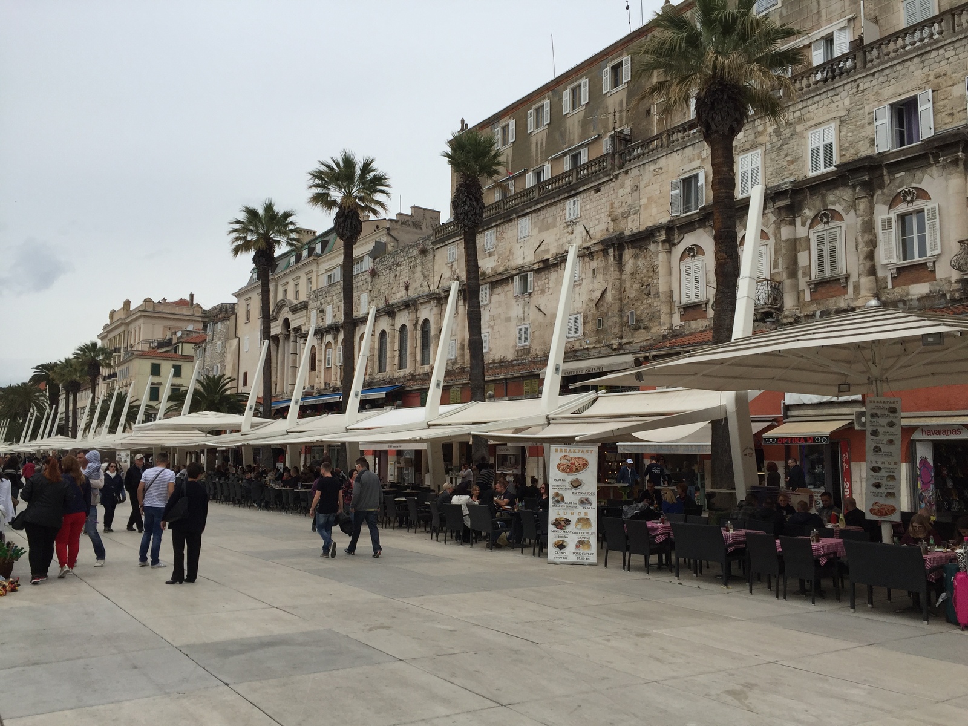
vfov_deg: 48.2
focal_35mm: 29
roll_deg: -0.8
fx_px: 811
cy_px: 363
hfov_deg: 61.7
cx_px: 484
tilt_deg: +6.9
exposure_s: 1/3968
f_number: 2.2
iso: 32
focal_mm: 4.15
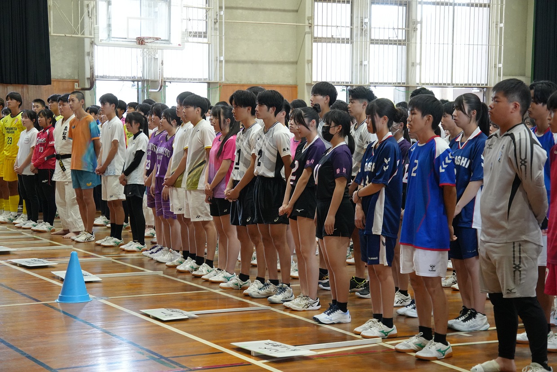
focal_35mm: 76
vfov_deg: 17.8
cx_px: 278
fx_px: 1184
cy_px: 186
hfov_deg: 26.5
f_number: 4.5
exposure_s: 1/160
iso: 3200
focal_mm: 51
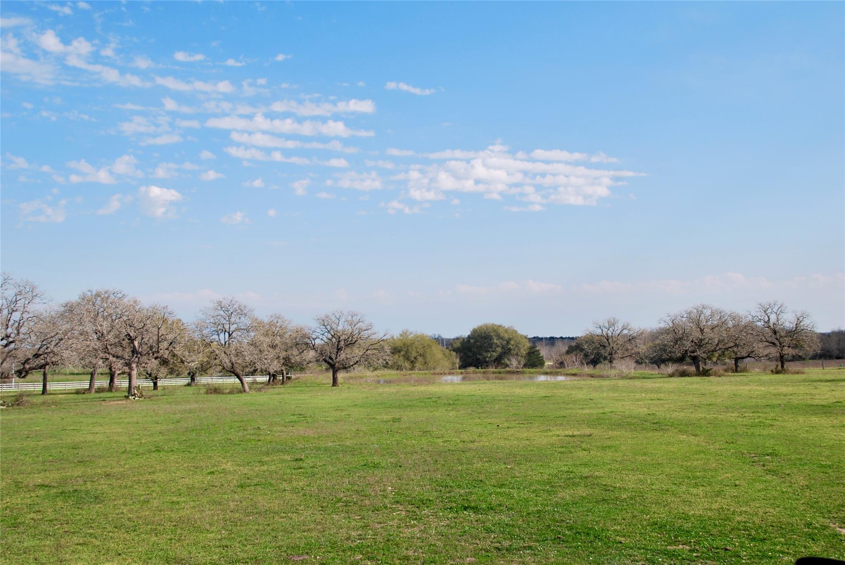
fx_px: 1022
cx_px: 422
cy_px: 282
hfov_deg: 44.9
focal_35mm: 44
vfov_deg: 30.9
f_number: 8
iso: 100
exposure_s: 1/250
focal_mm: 29
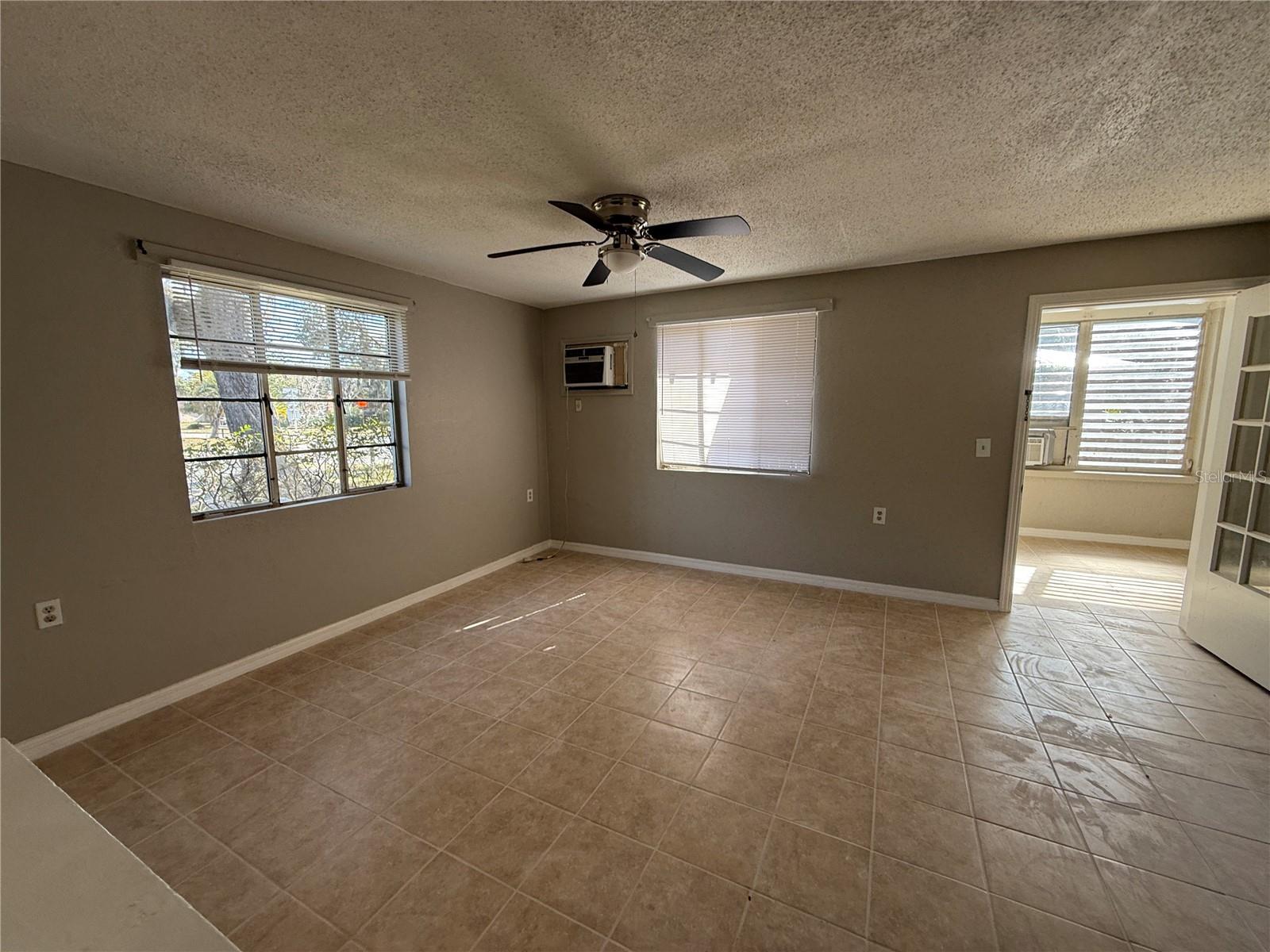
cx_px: 635
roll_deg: -0.8
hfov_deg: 102.1
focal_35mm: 14
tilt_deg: -3.1
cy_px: 476
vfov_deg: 85.7
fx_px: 514
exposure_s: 1/99
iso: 64
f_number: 2.2
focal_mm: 2.22
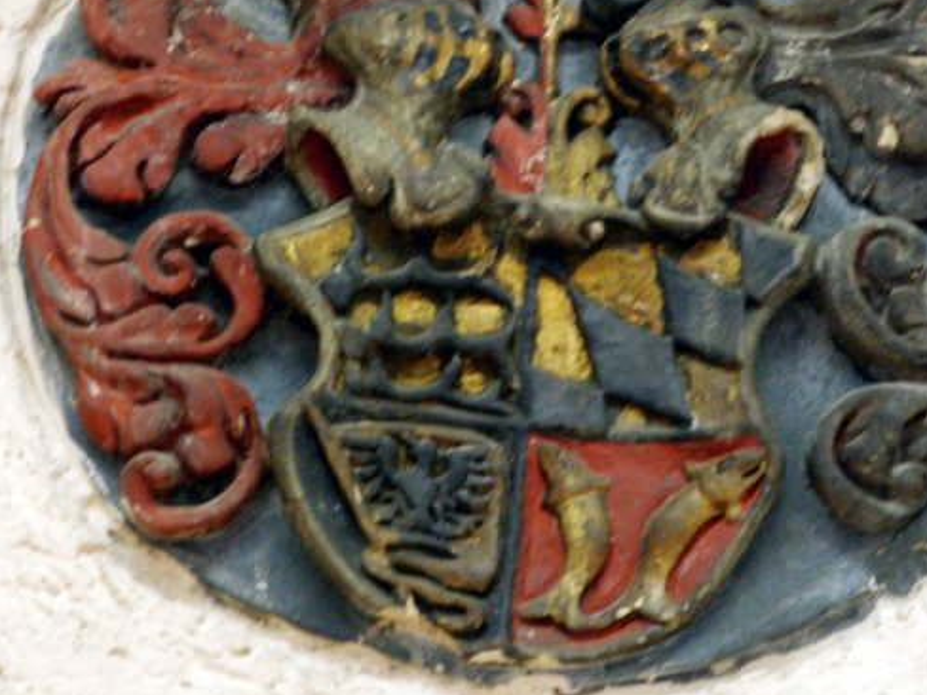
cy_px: 180
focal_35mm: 228
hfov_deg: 8.7
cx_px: 604
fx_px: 6106
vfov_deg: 6.5
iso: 160
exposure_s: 1/8
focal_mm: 22.8
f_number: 4
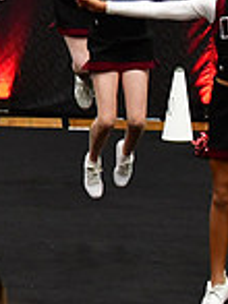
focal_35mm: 398
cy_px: 42
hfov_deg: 3.7
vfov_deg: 5.0
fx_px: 3500
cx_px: -357
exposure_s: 1/800
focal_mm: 70
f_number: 2.8
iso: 4000
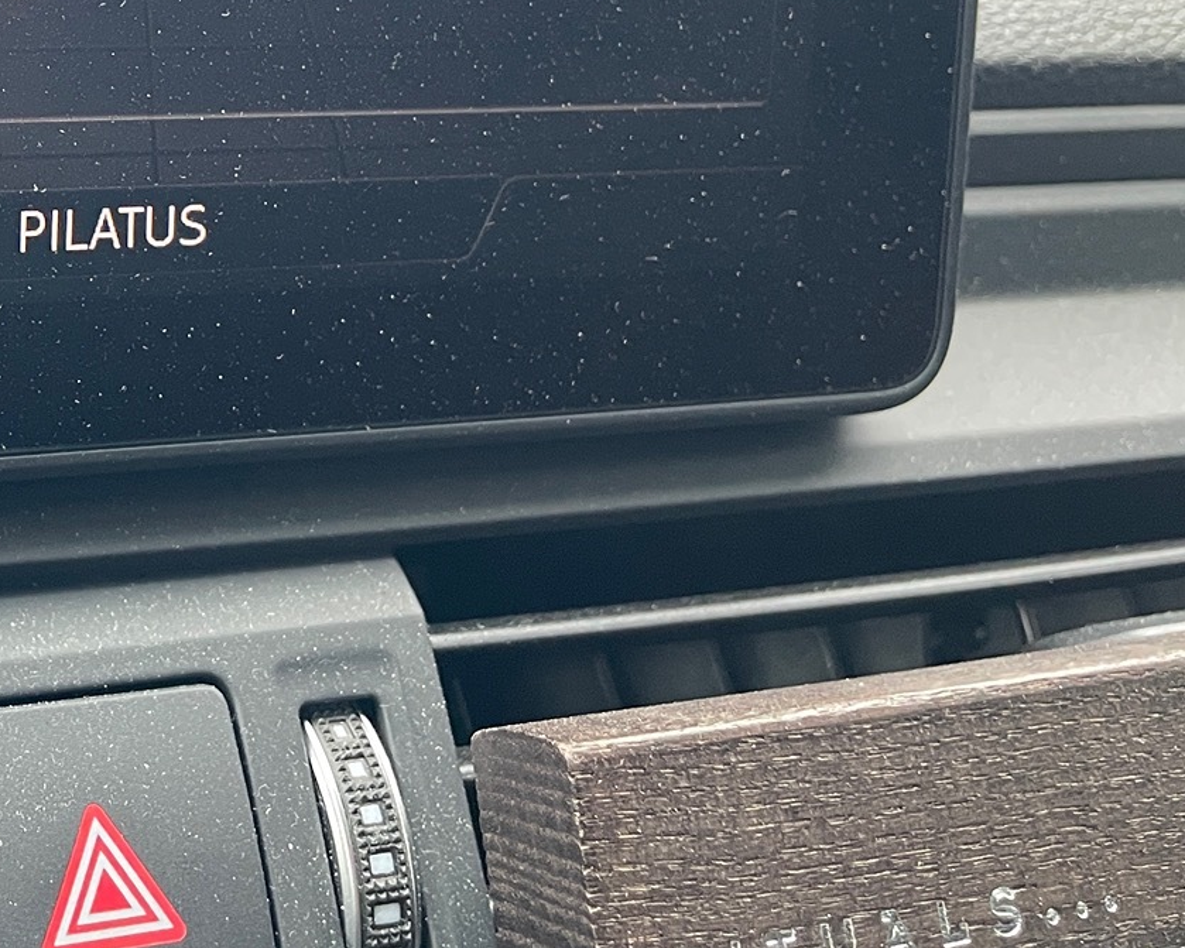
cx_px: -100
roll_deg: -3.0
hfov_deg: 28.3
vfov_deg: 23.8
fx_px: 2139
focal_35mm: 61
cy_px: -30
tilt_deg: -9.7
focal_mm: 4.2
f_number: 1.6
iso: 250
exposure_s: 1/60
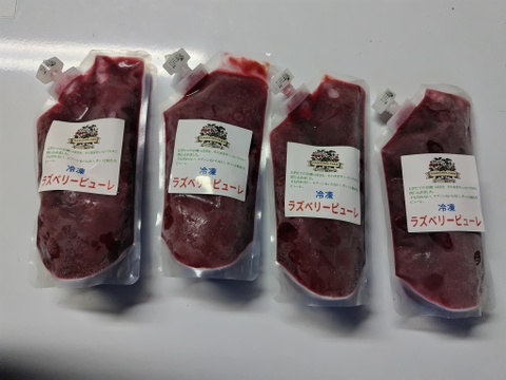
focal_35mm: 23
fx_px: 336
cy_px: 190
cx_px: 253
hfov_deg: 73.9
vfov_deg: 58.9
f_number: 1.9
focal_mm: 5.5
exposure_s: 1/60
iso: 158
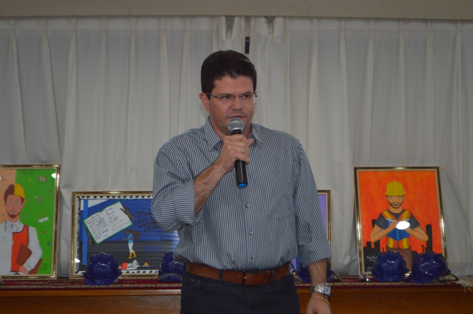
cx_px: 236
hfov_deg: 24.6
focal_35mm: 82
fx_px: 1083
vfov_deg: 16.5
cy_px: 157
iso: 900
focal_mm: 55
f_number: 5.6
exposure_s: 1/60
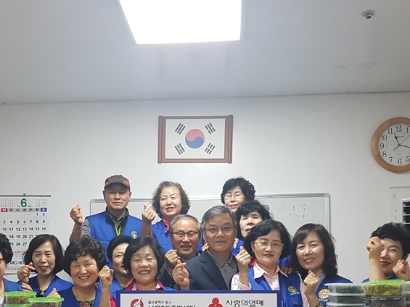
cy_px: 264
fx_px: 545
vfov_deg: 30.4
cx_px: 178
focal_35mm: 46
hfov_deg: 41.1
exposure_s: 1/60
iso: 125
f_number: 1.7
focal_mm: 4.2
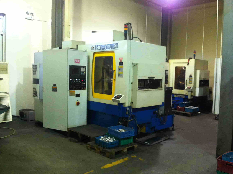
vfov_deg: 40.6
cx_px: 116
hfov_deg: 52.7
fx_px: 235
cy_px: 87
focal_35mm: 35
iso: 320
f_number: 2.8
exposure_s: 1/17
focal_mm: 3.85
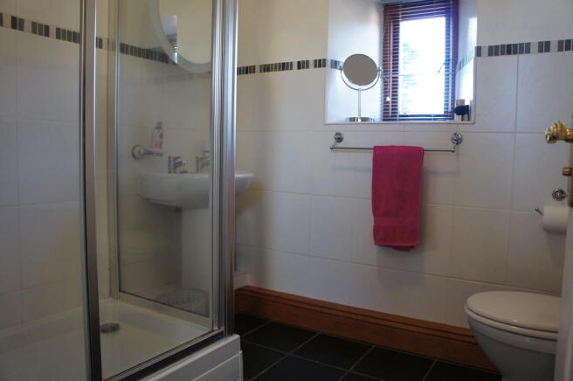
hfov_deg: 67.4
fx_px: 429
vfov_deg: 47.8
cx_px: 286
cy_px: 190
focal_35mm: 27
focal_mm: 18
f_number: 3.5
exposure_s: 1/30
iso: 500
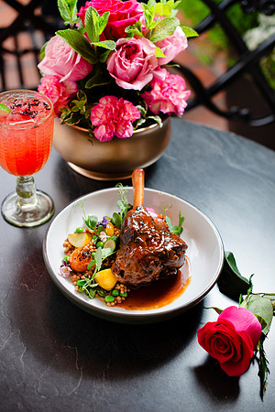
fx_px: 573
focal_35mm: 50
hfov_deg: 27.0
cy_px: 206
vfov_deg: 39.6
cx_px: 138
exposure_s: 1/250
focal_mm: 50
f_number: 2.8
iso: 200
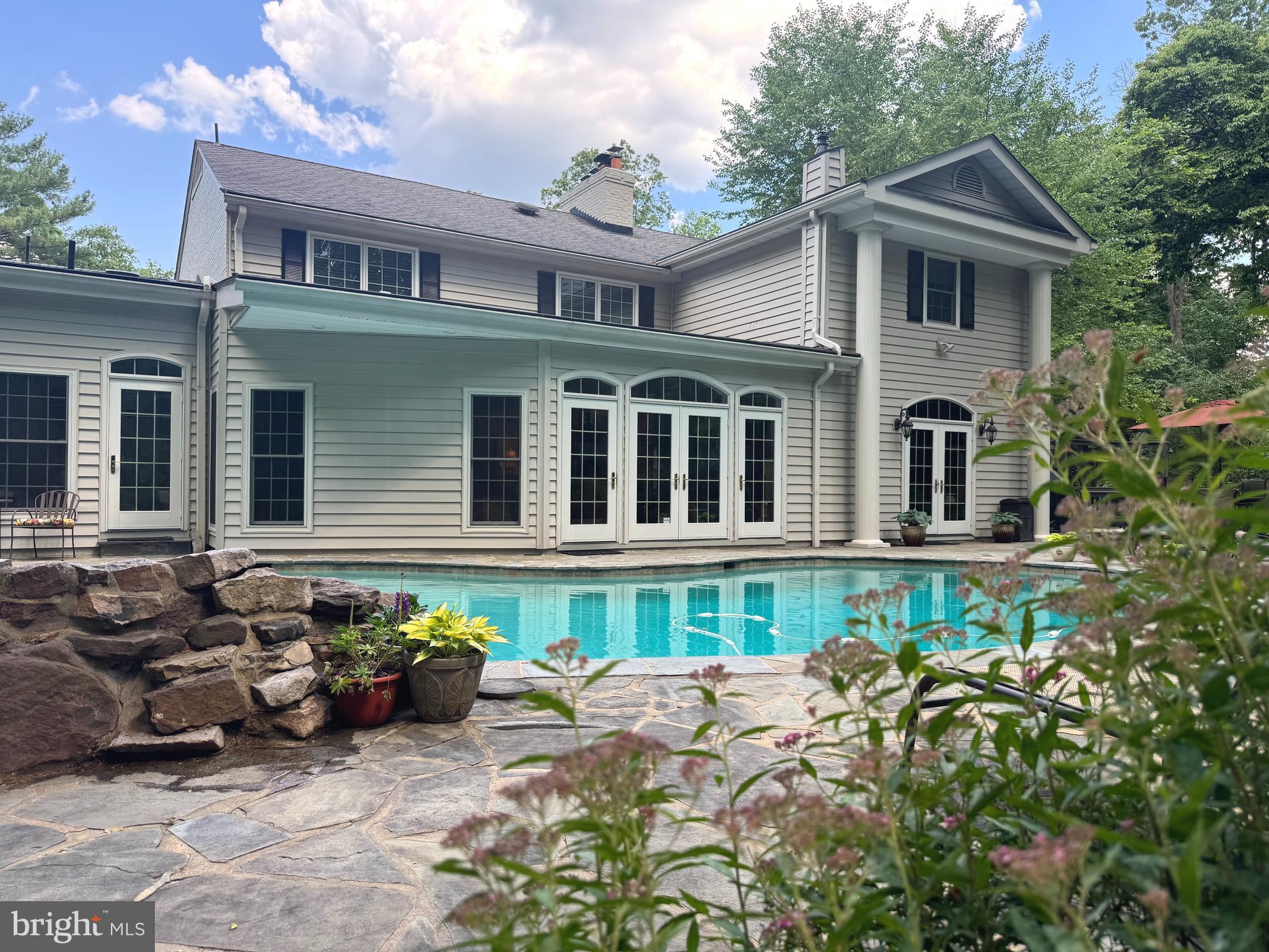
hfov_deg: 71.6
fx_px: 880
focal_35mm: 24
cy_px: 476
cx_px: 634
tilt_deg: +0.1
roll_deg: -0.4
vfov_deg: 56.8
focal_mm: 6.76
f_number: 1.78
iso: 80
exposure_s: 1/577
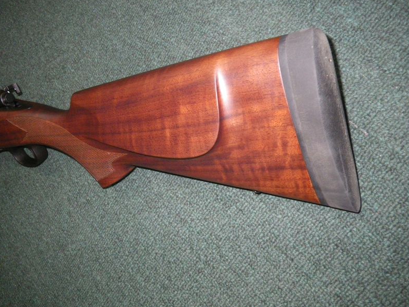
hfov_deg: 56.7
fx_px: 378
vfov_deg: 44.2
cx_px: 181
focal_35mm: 32
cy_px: 157
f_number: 3.5
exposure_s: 1/50
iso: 400
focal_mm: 5
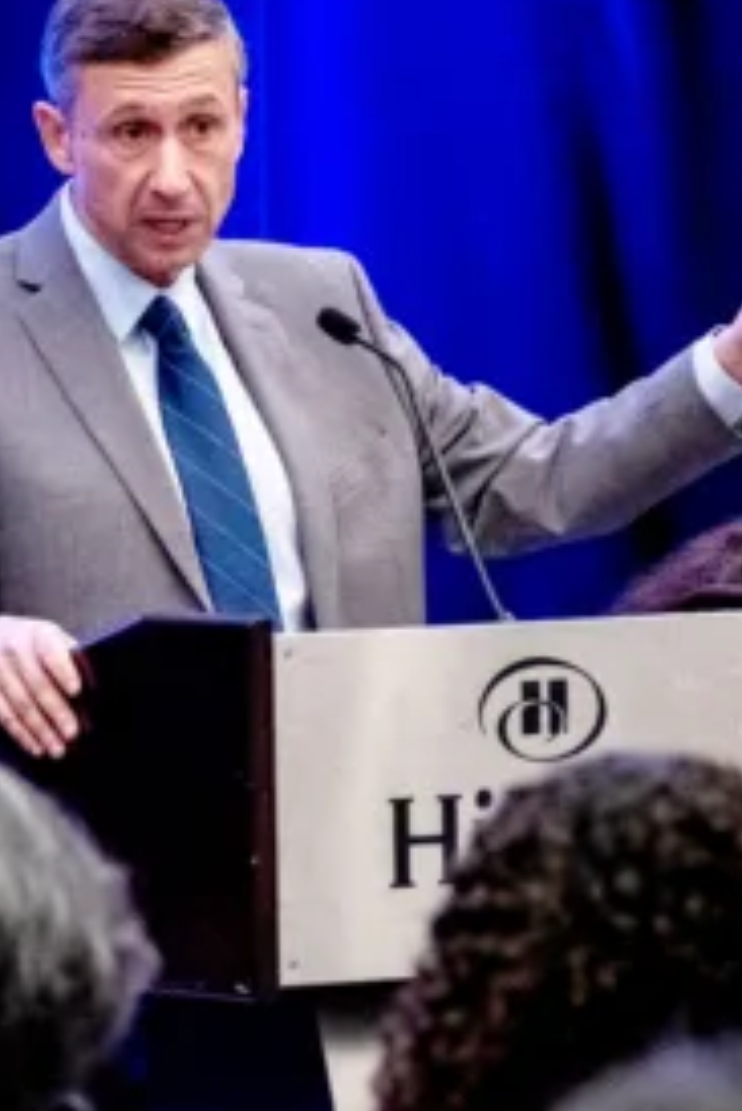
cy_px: 515
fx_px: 12072
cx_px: 718
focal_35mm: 391
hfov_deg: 3.5
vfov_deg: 5.3
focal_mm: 158.8
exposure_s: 1/200
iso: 6400
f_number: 4.8
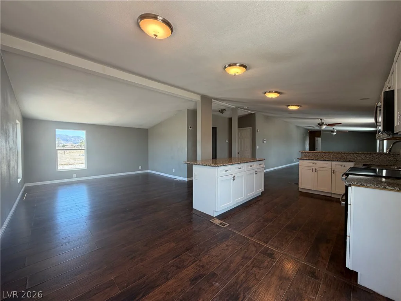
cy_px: 150
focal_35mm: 14
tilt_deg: -1.8
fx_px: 162
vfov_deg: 85.7
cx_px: 200
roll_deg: +0.0
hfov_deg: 102.1
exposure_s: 1/120
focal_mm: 2.22
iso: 100
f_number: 2.2
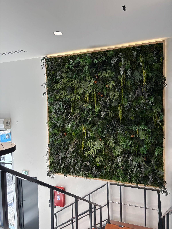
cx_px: 86
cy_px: 114
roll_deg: +0.1
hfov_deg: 53.1
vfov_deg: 67.3
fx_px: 172
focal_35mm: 26
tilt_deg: -3.5
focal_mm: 5.96
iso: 40
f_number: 1.6
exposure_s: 1/121
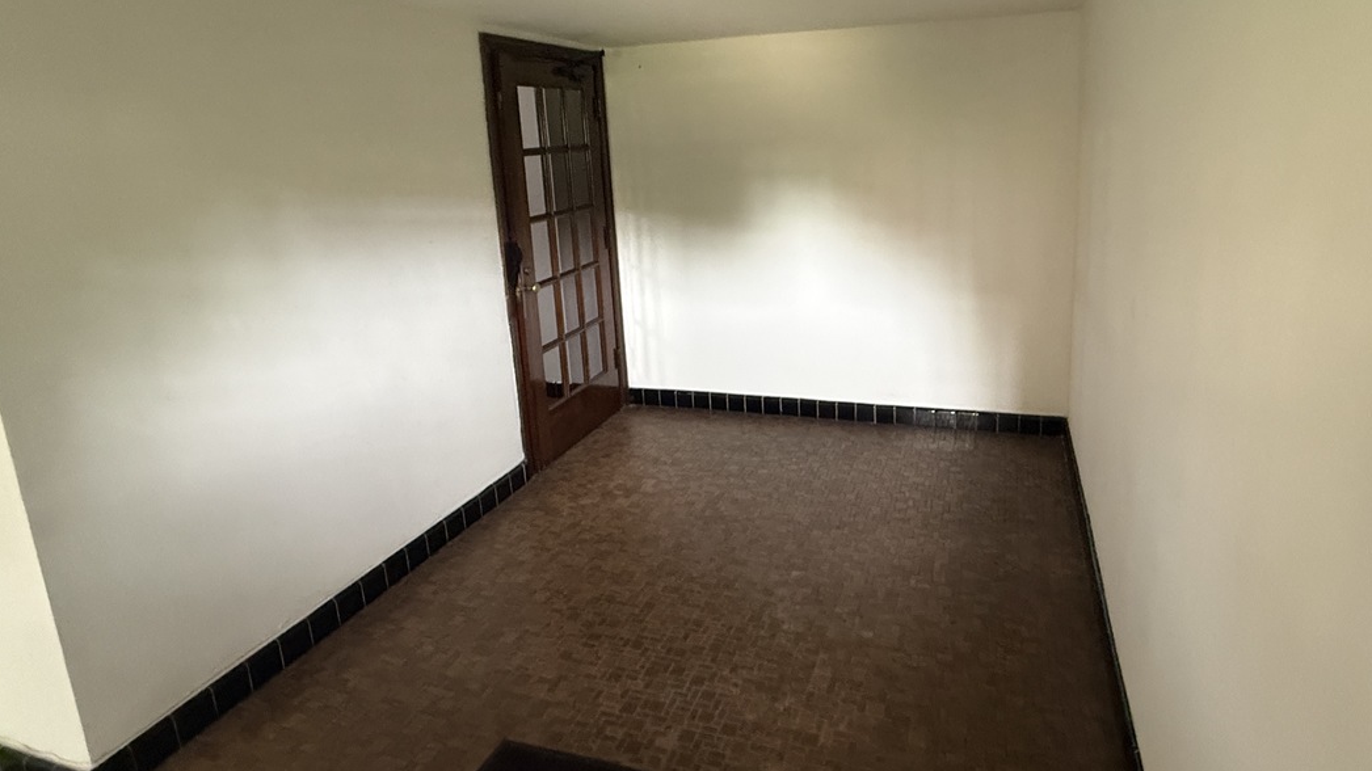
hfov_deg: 83.5
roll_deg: +2.0
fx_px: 764
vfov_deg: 53.0
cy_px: 286
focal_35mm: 21
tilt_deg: -10.2
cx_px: 767
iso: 640
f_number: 2.2
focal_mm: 2.22
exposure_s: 1/60
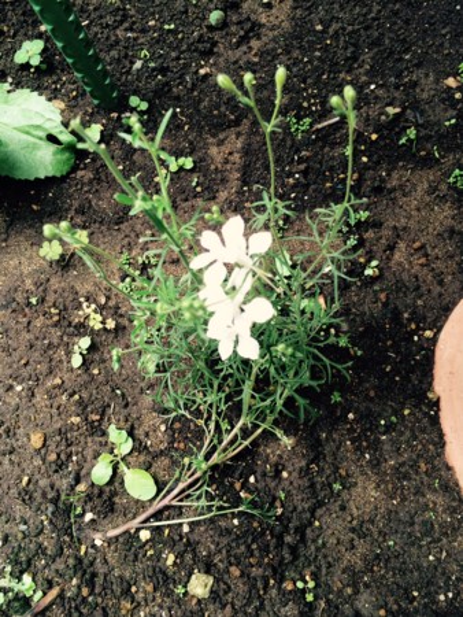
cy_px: 308
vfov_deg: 61.6
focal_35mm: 29
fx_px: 517
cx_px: 232
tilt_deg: -76.8
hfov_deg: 48.3
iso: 40
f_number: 2.2
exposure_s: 1/30
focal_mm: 4.15
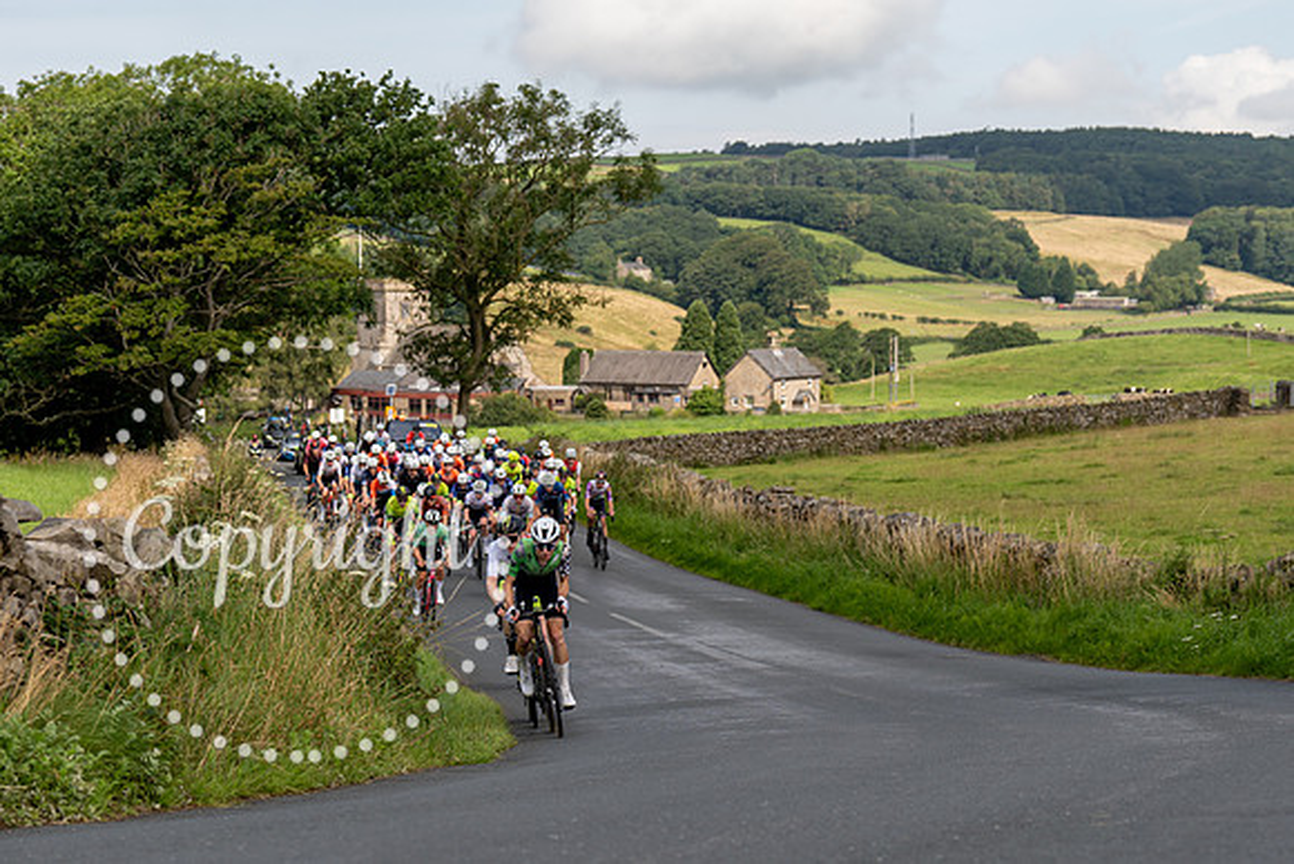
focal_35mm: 94
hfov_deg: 21.7
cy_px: 487
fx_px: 3380
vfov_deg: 14.6
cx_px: 595
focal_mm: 70
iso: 100
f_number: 4
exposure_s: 1/1000
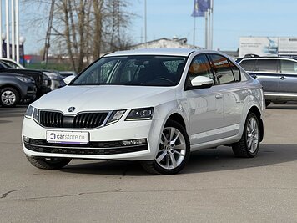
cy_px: 112
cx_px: 148
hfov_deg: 16.4
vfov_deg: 12.3
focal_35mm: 120
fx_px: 1030
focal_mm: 15.66
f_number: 2.8
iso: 50
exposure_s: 1/1513
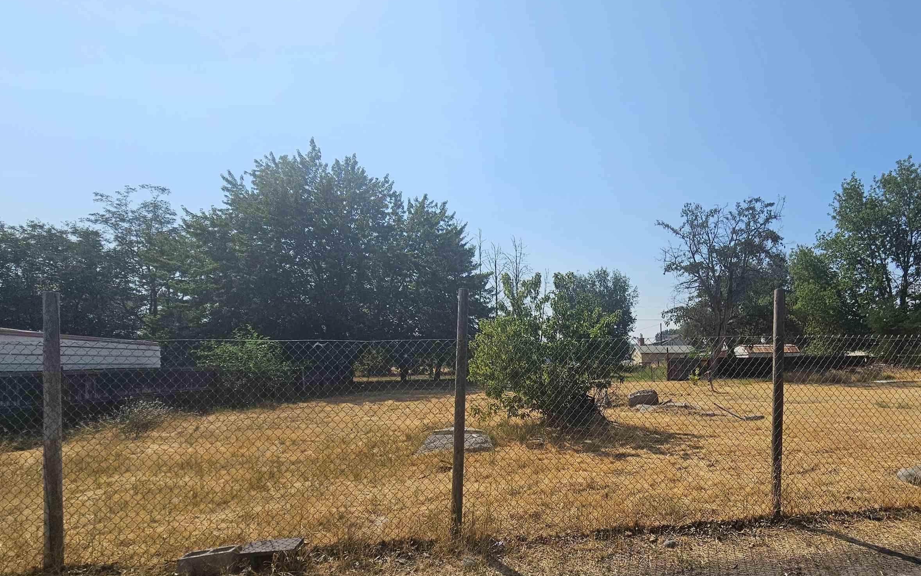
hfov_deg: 88.6
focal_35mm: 18
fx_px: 452
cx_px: 595
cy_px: 371
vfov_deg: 63.8
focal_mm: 2.2
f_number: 2.2
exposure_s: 1/4199
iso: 50
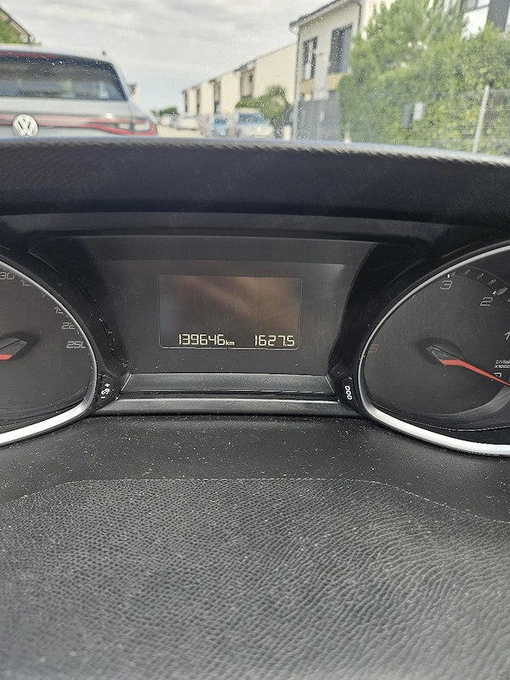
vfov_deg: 73.9
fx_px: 452
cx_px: 255
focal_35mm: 23
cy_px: 340
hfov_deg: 58.9
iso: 25
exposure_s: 1/96.2
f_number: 1.8
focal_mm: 5.4
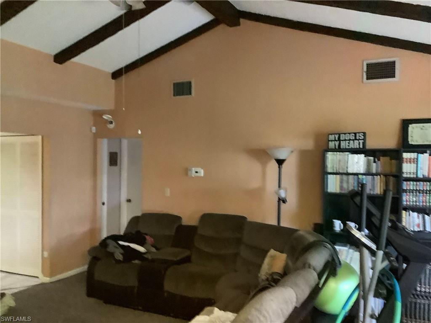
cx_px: 216
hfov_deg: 58.4
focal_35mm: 31
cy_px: 162
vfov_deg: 45.4
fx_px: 386
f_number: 2.4
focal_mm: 3.3
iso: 640
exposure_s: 1/20
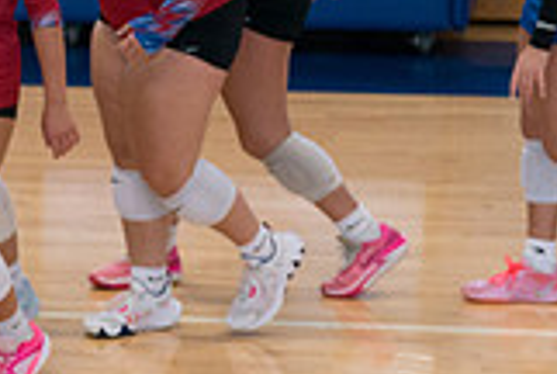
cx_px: -437
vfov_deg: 3.3
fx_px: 6417
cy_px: 341
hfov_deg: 4.9
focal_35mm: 414
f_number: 2.8
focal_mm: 99
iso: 2500
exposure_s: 1/1250
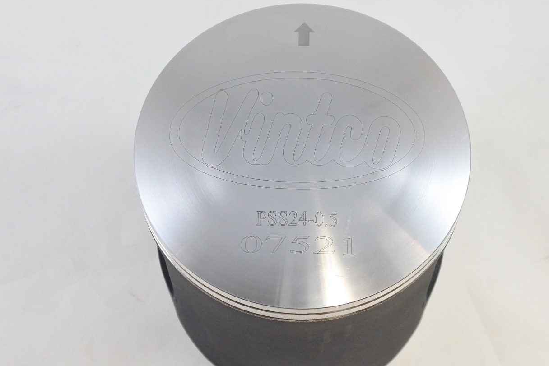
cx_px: 298
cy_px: 177
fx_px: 839
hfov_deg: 36.2
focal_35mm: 55
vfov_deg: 24.6
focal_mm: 15
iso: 720
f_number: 4.2
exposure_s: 1/125
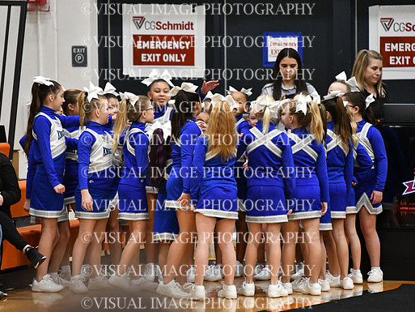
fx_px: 3909
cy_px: 156
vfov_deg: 4.6
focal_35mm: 326
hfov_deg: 6.1
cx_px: 198
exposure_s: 1/800
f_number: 2.8
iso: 5000
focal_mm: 200
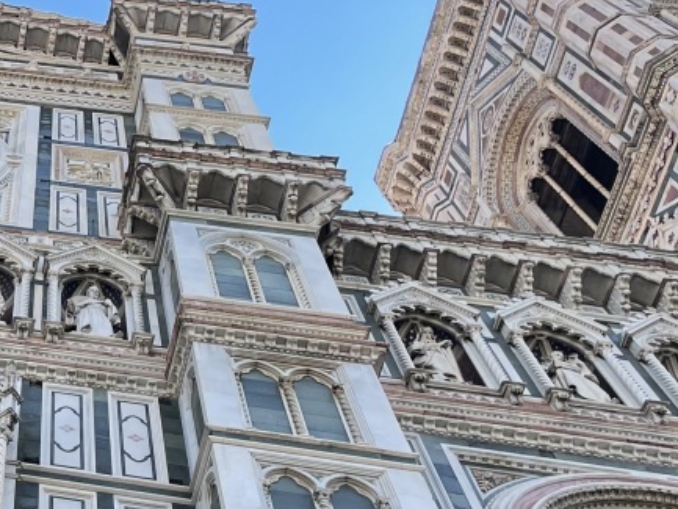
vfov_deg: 19.6
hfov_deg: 23.6
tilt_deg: +59.1
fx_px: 1411
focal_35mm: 72
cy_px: 553
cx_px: -221
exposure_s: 1/1092
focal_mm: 4.2
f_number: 1.6
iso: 32
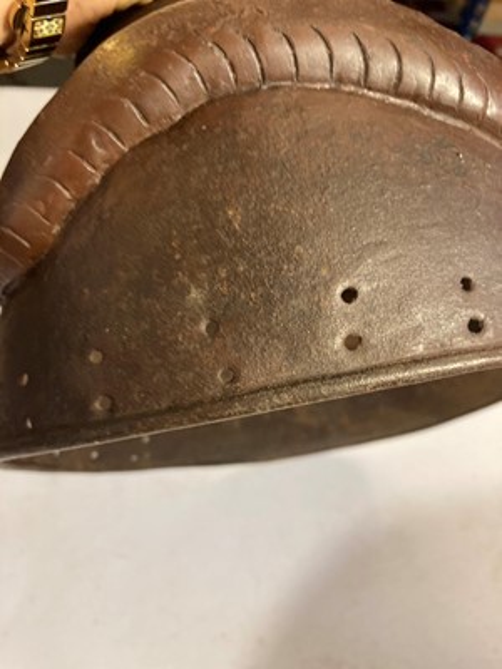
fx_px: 541
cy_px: 334
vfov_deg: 63.4
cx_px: 251
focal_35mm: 28
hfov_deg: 49.7
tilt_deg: -54.3
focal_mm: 3.99
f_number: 1.8
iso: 160
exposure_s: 1/50
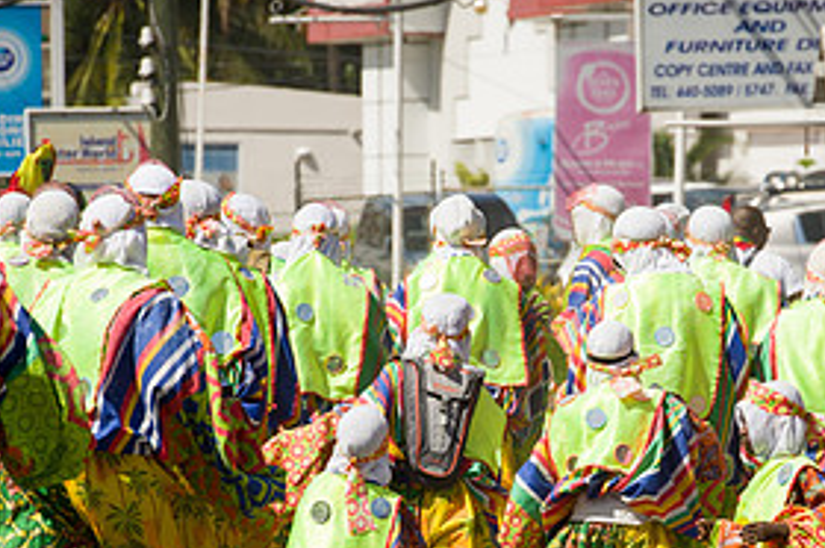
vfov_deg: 3.3
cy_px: 430
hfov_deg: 5.0
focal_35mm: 415
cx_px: 504
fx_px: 9499
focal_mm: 200
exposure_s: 1/320
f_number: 9
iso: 100
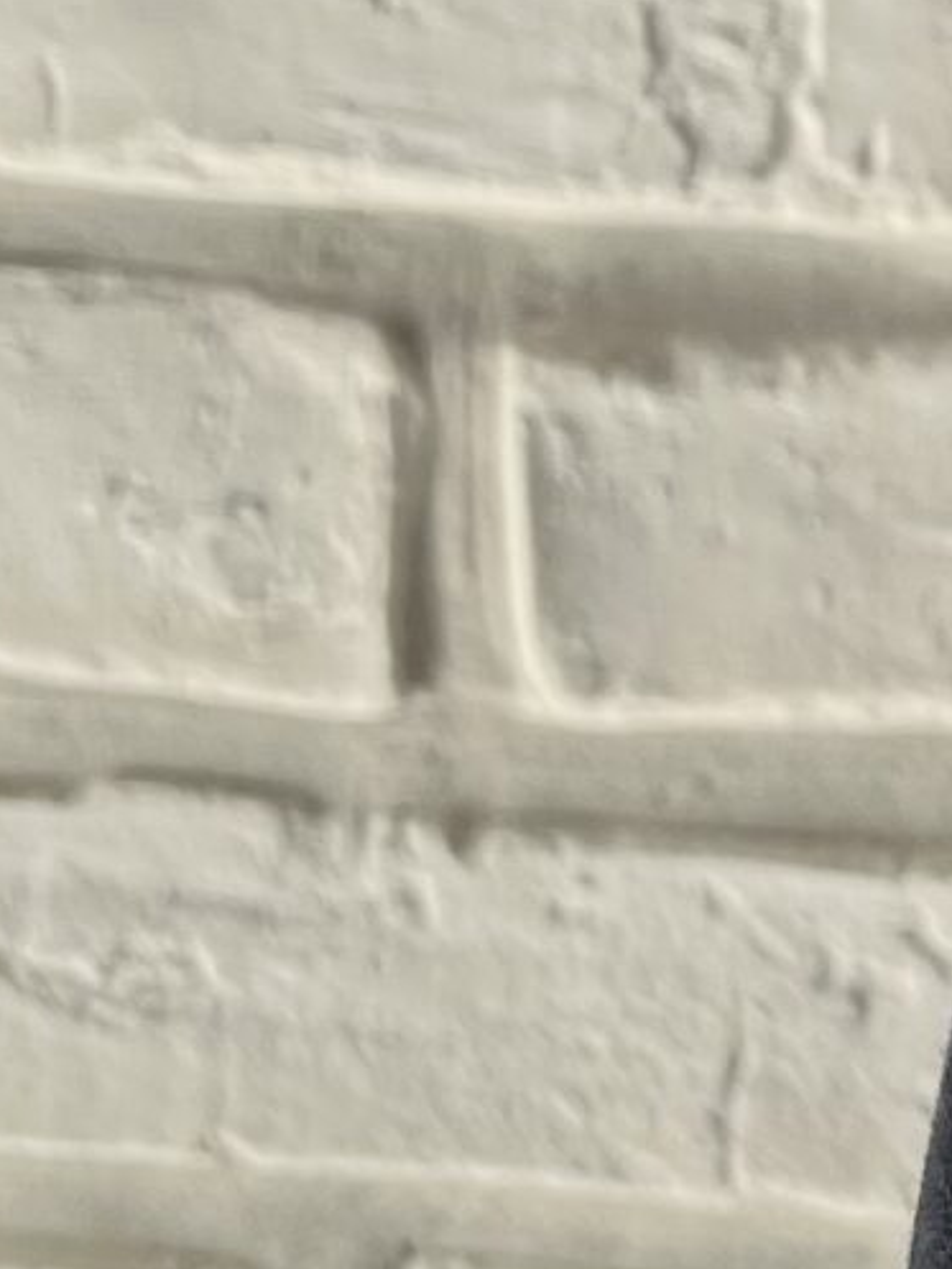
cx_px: 1769
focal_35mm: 134
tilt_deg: -6.0
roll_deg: -0.9
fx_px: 4912
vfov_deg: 14.6
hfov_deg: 10.4
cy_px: 230
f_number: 1.6
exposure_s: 1/321
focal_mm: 5.1
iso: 50
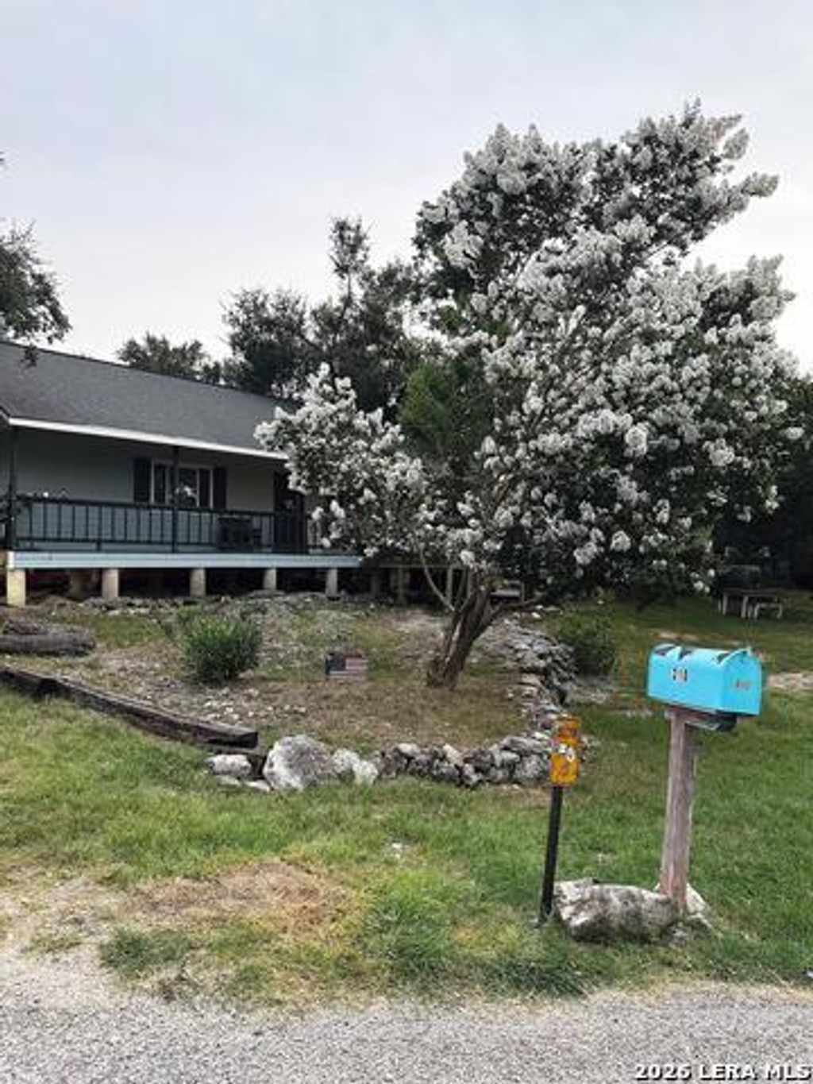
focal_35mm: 24
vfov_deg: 71.6
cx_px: 406
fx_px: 751
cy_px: 542
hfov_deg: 56.8
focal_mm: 6.86
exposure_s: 1/60
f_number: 1.78
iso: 200
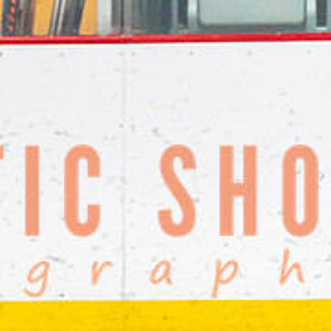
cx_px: -174
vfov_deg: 2.2
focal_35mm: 804
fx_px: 8698
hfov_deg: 2.2
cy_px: 186
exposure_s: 1/1250
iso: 3200
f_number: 2.8
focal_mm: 200
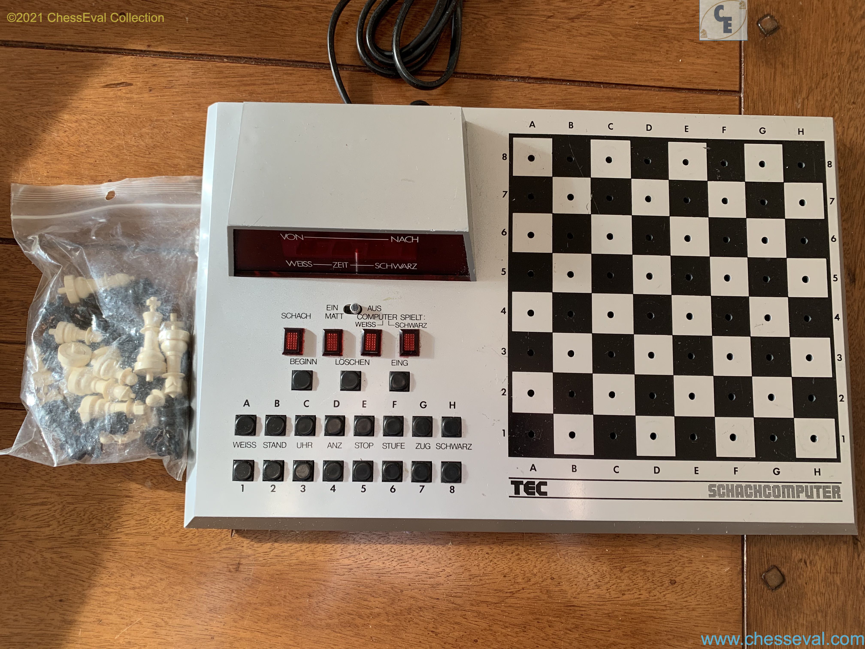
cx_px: 432
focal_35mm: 26
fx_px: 650
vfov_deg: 53.1
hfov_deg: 67.3
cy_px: 324
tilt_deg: -81.6
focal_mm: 4.25
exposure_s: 1/121
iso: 64
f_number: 1.8
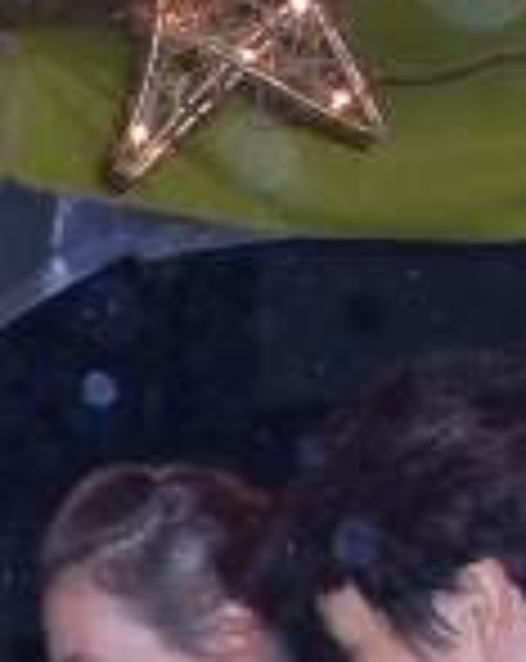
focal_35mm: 149
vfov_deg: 12.5
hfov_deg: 9.7
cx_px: -468
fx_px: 2909
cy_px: 919
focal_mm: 5.8
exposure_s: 1/40
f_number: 2.6
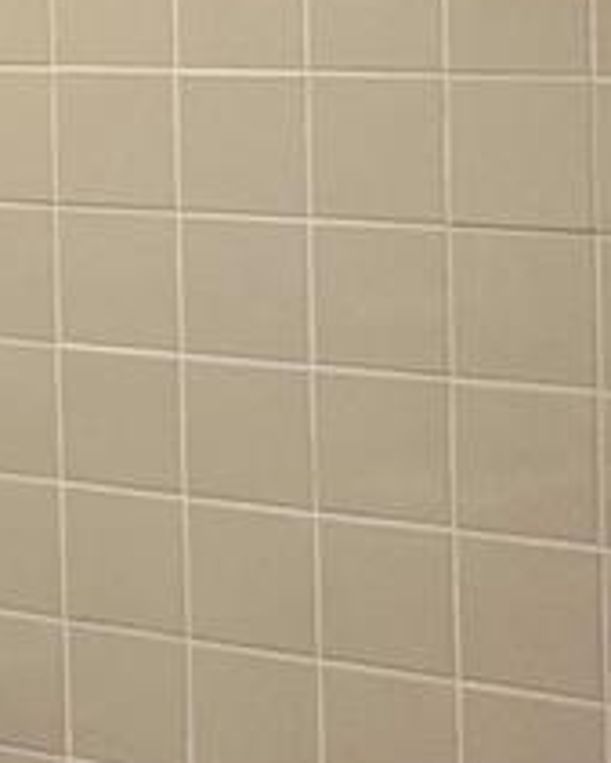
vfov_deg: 13.2
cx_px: -524
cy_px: -22
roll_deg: +1.9
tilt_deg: -1.9
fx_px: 3253
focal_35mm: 144
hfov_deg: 10.1
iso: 100
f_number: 1.6
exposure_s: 1/120
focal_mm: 5.1
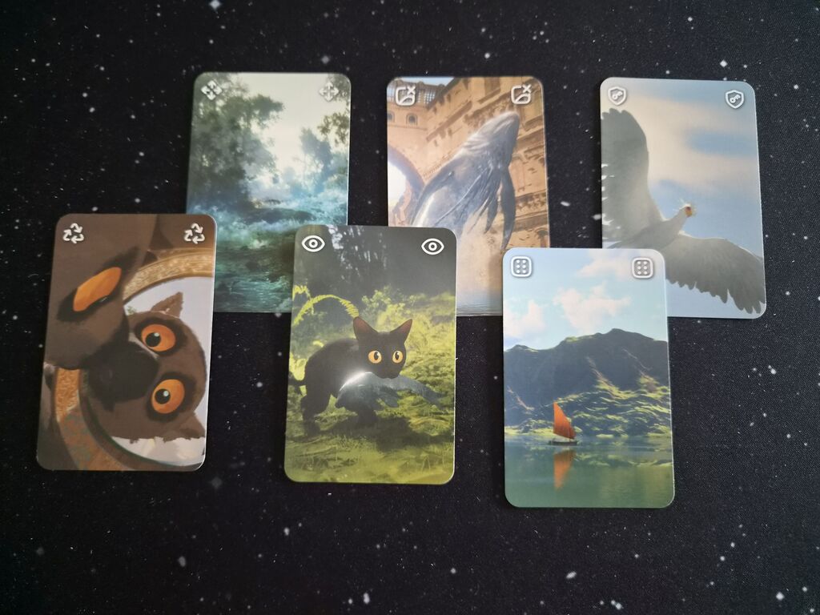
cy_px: 308
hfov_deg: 73.9
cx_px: 410
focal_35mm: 23
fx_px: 545
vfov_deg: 58.9
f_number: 1.8
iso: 2000
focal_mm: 5.4
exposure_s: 1/100
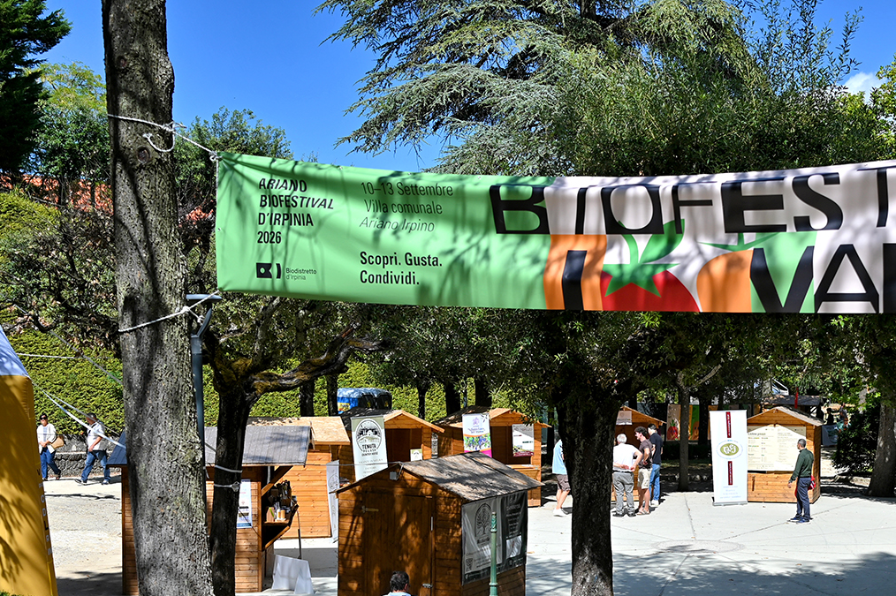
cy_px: 448
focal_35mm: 56
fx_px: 1393
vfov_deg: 23.9
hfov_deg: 35.1
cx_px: 640
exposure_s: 1/3200
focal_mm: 35
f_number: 2.8
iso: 110
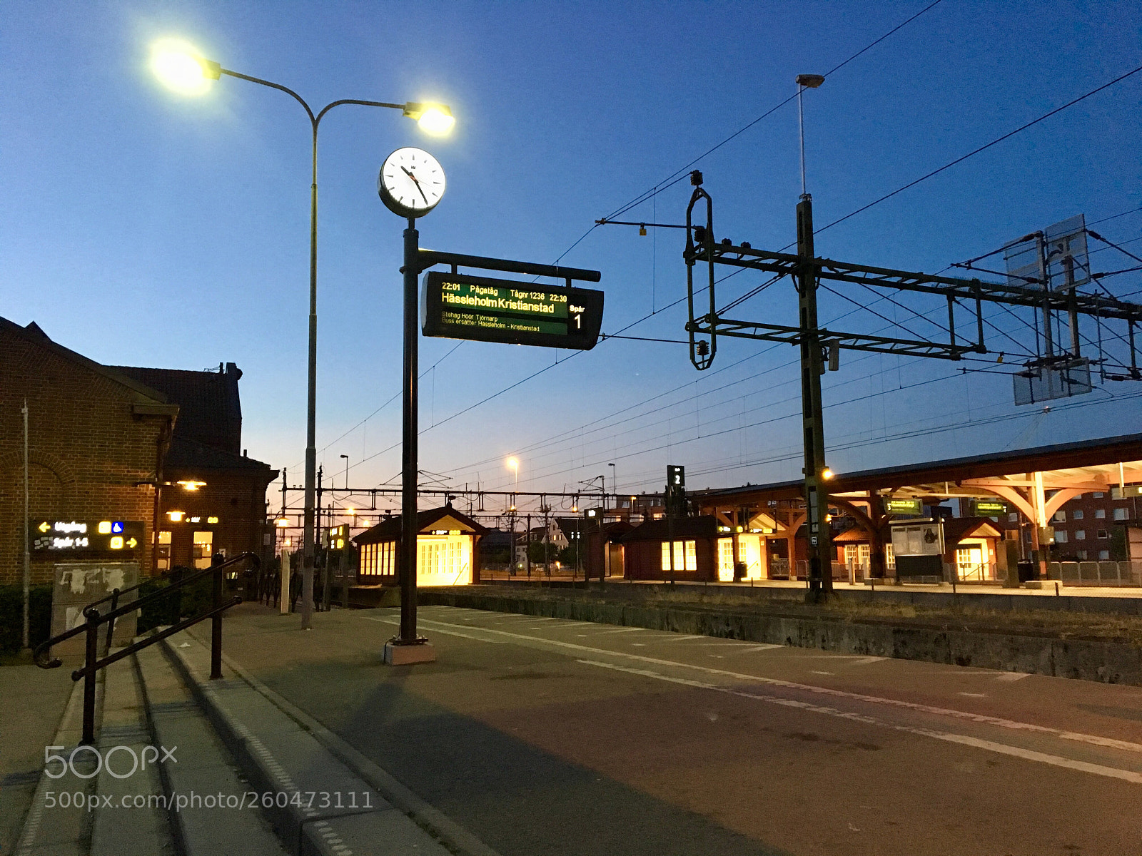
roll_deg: +1.2
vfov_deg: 48.2
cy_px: 428
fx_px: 957
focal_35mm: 29
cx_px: 571
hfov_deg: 61.7
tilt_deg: +8.0
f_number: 2.2
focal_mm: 4.15
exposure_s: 1/17
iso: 250
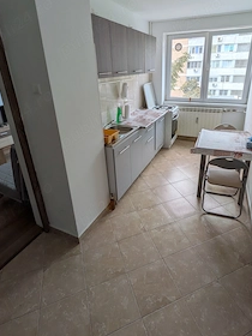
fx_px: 194
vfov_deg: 81.0
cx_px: 140
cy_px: 139
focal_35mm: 20
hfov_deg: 65.8
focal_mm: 1.83
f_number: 2.2
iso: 50
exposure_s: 1/100
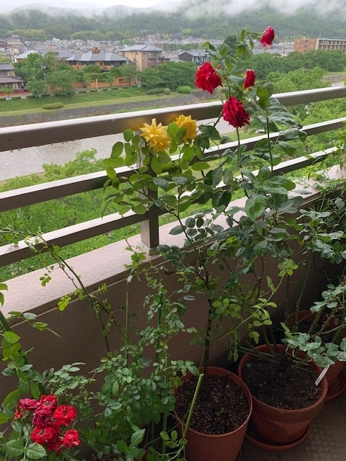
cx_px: 173
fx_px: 347
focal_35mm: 26
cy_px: 230
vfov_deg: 67.3
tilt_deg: -25.5
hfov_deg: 53.1
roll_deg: +0.8
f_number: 1.8
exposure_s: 1/122
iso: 40
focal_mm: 4.25
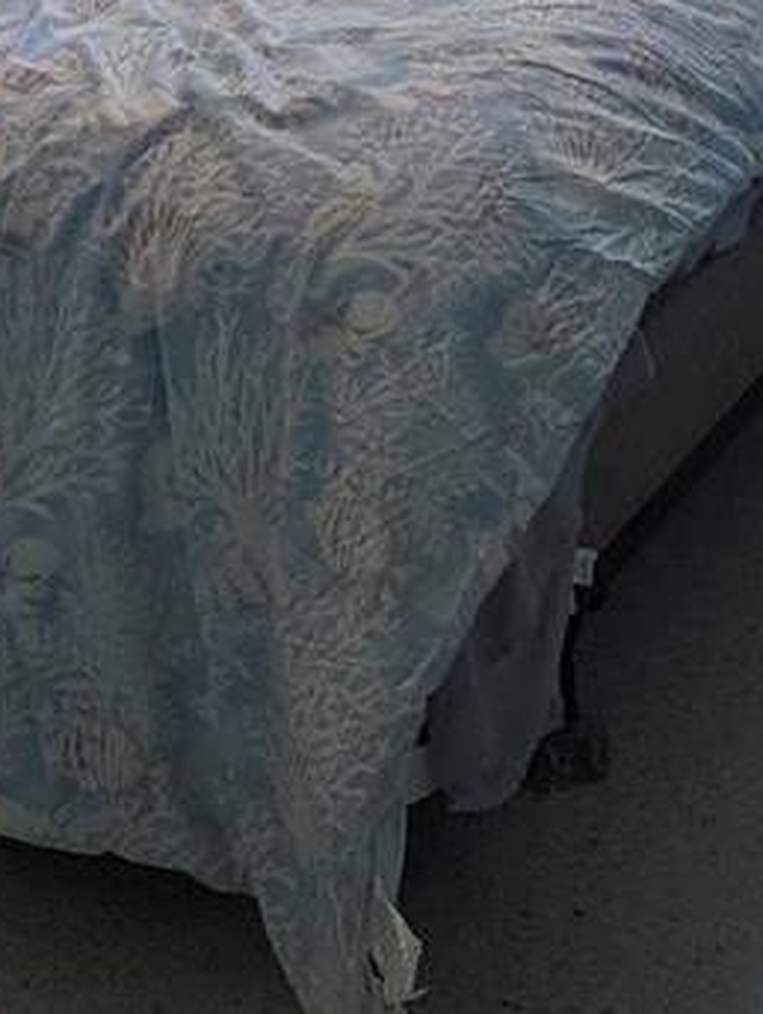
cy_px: -378
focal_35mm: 84
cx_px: 489
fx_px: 2464
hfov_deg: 17.6
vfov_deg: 20.7
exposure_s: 1/252
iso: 50
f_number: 1.85
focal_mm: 6.81
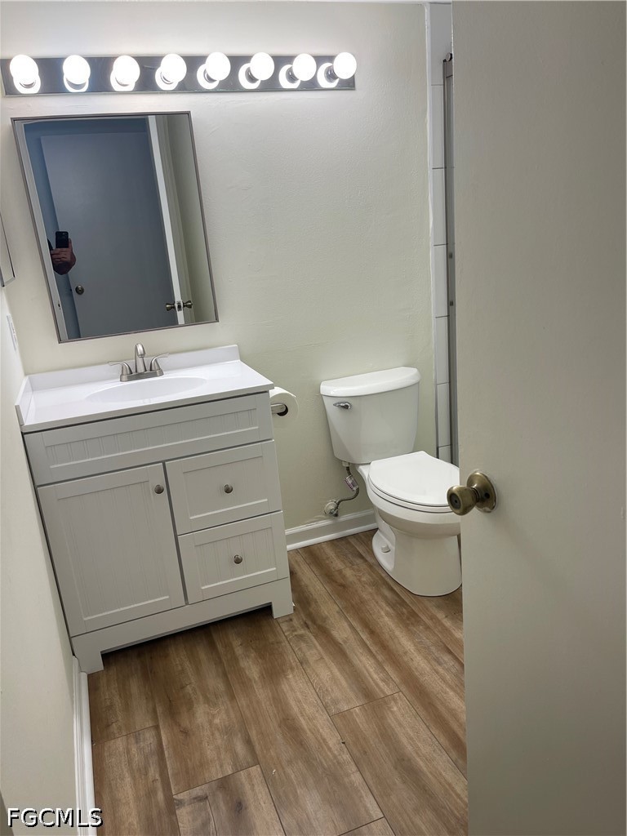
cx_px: 314
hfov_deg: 54.9
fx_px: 604
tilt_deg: -15.8
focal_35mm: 25
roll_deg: +4.5
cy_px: 418
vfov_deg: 69.4
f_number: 1.6
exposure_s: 1/120
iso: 50
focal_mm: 5.1
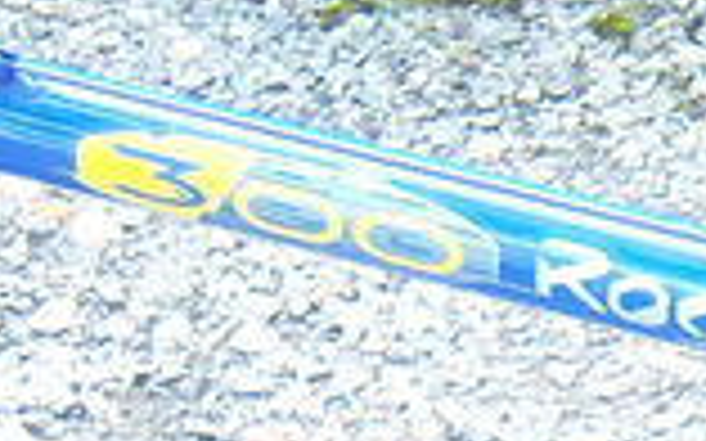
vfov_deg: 5.1
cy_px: 1323
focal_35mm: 243
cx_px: 1057
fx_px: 4674
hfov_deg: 8.4
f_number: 2.8
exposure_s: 1/60
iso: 100
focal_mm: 7.5
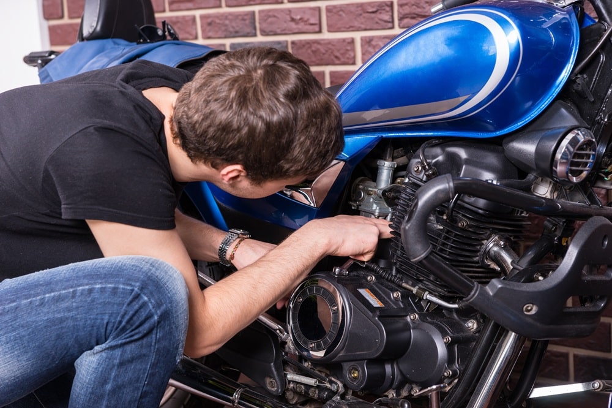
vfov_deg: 19.4
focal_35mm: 70
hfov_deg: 28.9
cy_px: 204
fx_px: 1190
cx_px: 306
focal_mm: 70
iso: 100
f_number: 4.5
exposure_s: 1/160
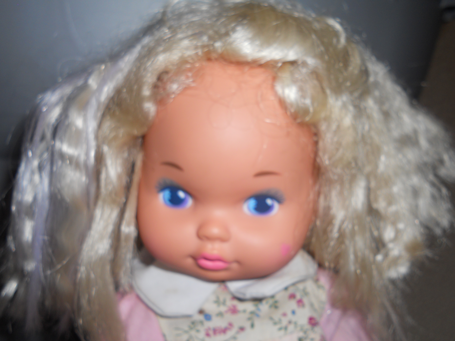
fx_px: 421
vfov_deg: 44.2
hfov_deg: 56.8
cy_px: 170
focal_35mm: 32
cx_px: 228
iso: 80
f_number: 8.8
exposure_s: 1/25
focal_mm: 5.8
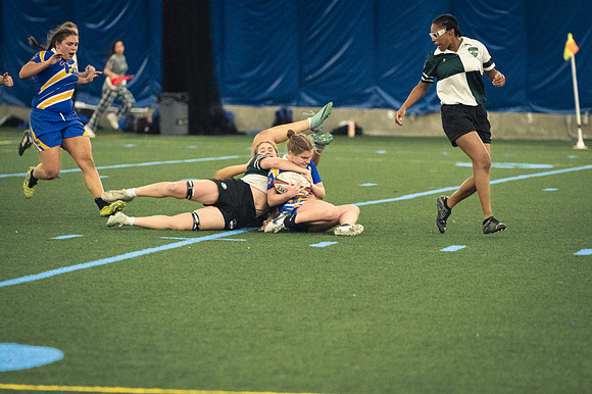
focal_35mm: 255
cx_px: 296
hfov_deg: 8.1
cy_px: 197
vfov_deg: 5.4
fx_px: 4191
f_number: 2.8
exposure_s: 1/500
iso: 12800
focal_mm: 170
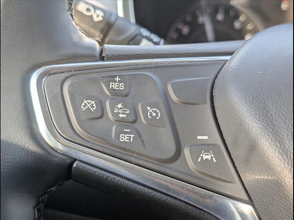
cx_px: 147
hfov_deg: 38.9
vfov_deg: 29.7
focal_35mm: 49
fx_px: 416
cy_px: 110
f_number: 1.68
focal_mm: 6.9
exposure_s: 1/909
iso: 292
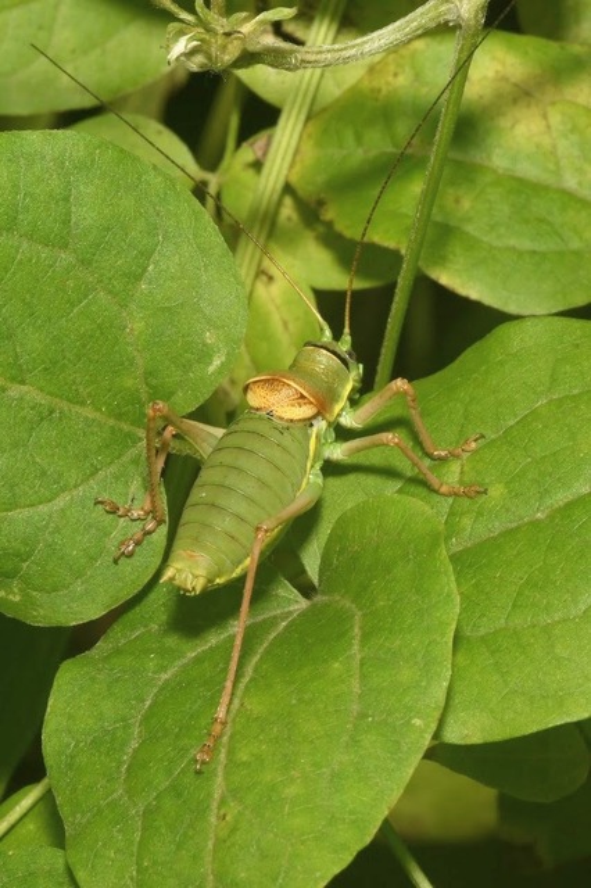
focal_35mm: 158
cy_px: 444
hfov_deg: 8.7
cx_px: 296
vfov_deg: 13.0
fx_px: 3882
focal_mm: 105
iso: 250
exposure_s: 1/60
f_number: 29
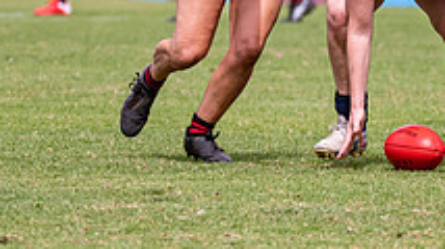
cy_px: -35
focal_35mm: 892
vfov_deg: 1.4
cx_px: 339
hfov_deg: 2.4
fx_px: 10517
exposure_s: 1/2000
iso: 800
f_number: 6.3
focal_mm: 300
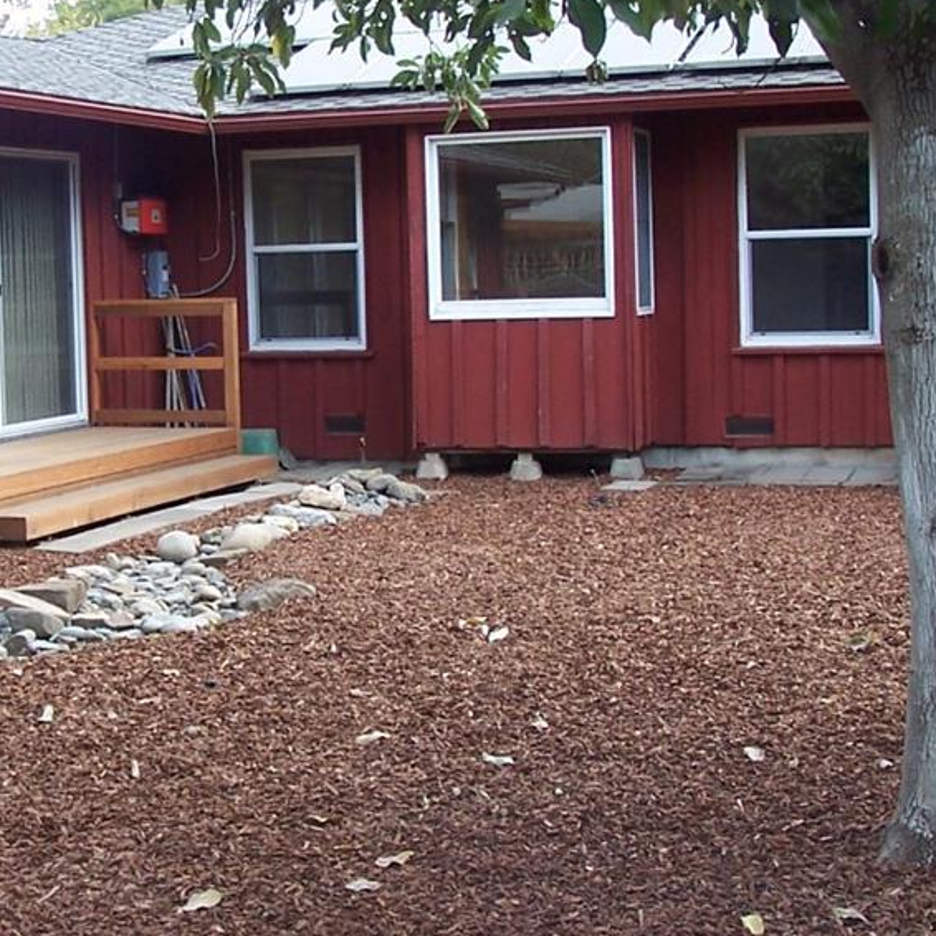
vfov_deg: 19.5
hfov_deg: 19.4
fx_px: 2723
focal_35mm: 89
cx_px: 286
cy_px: 384
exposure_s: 1/100
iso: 80
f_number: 2.8
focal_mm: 6.3
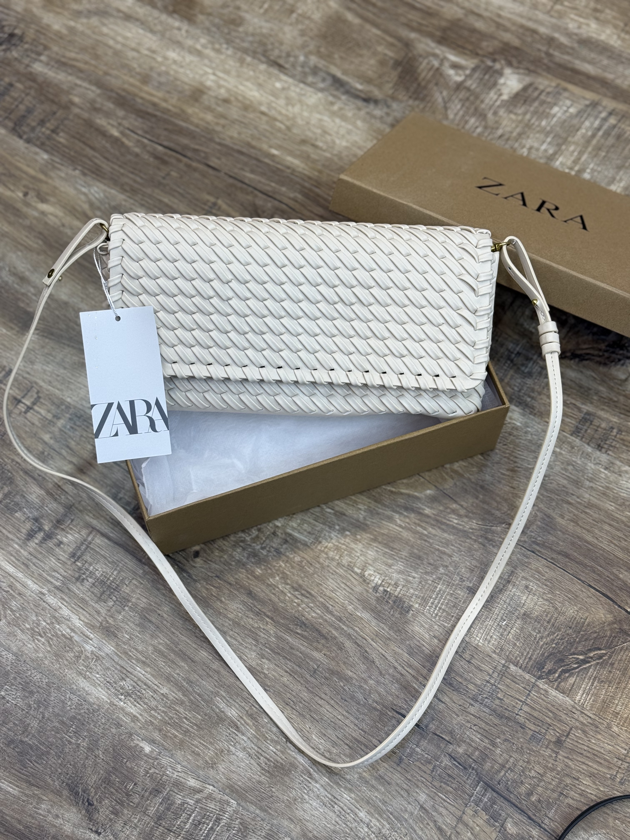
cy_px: 420
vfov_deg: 39.7
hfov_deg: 30.3
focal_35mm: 48
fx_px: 1165
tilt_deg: -63.4
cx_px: 315
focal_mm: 6.76
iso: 80
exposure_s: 1/242
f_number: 1.78
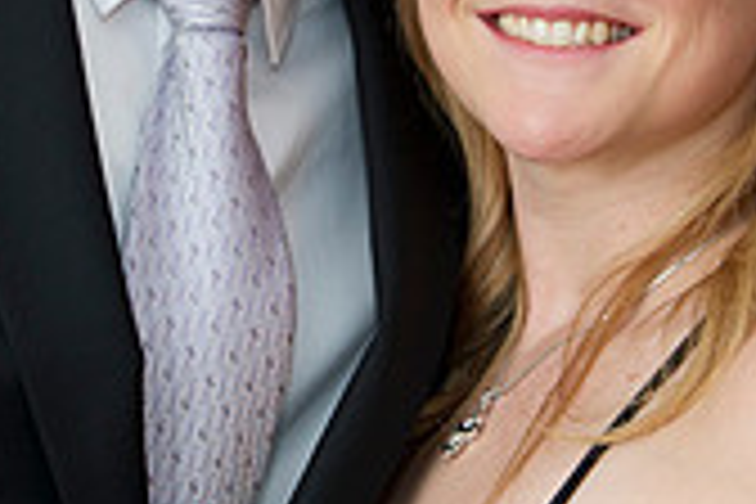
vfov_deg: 10.3
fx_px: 2751
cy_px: -81
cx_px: 302
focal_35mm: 131
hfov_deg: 15.6
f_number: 5.6
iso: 640
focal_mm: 38
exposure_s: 1/50
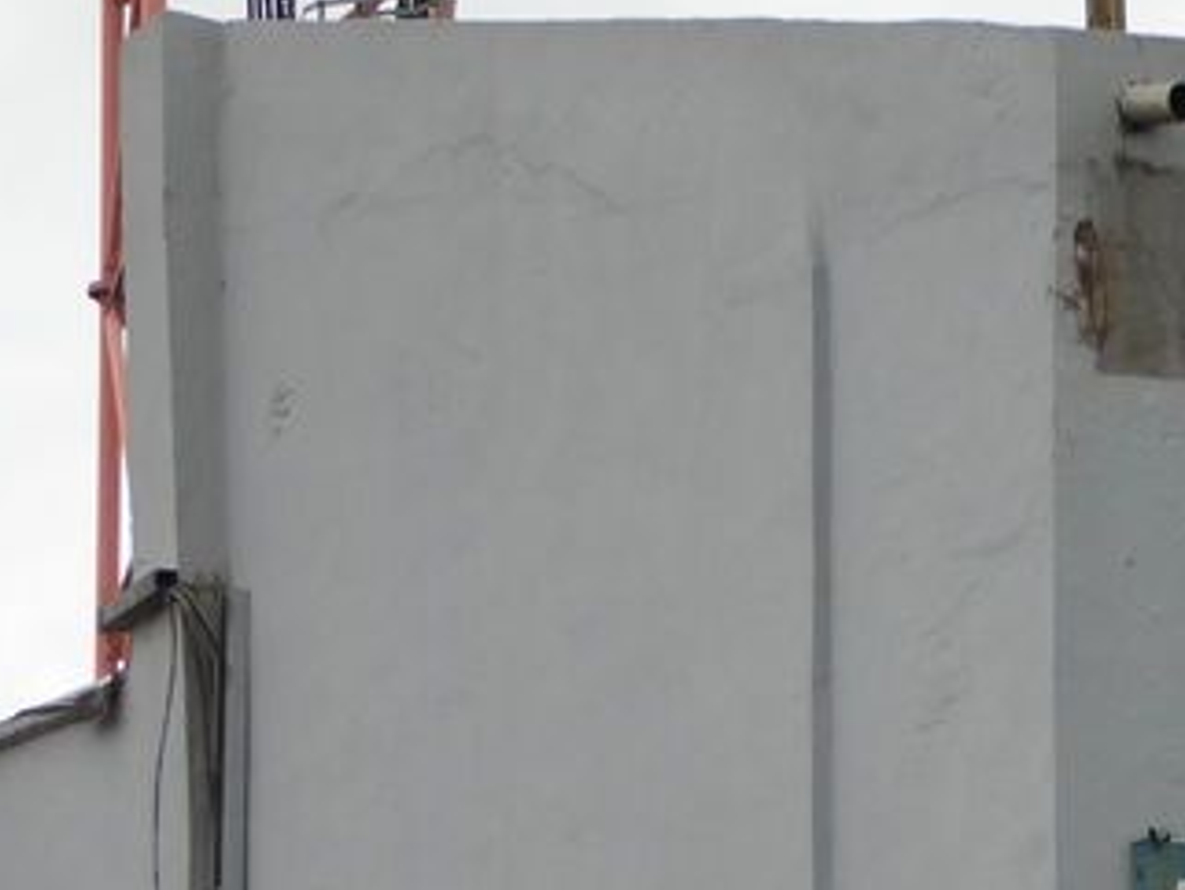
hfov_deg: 10.5
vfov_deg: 7.9
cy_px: 945
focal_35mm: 187
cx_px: 1196
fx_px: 6404
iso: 80
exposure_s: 1/250
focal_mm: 12.5
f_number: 4.5
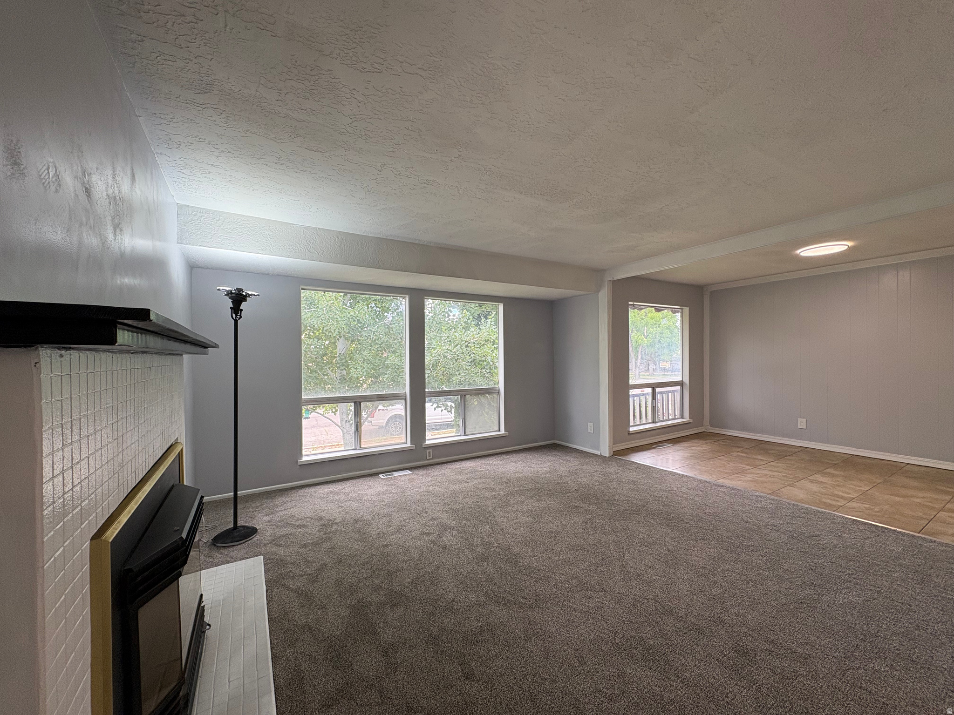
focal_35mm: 14
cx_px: 477
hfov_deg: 102.1
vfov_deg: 85.7
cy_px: 358
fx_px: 386
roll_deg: +1.4
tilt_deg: -0.1
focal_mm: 2.22
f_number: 2.2
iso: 50
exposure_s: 1/120
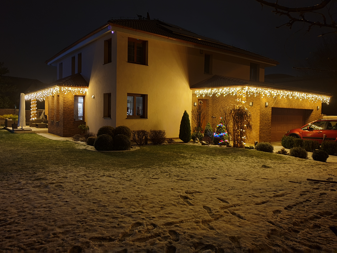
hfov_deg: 67.3
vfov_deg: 53.1
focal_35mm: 26
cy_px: 126
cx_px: 168
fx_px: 253
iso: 125
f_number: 1.5
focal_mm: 4.3
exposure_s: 1/4
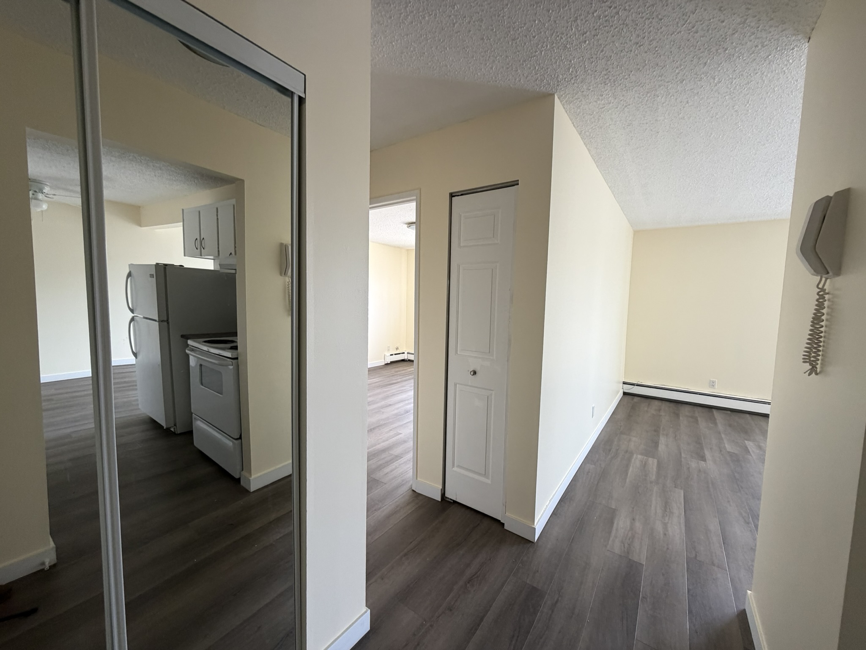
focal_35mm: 14
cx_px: 433
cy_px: 325
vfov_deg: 85.7
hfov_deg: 102.1
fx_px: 350
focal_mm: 2.22
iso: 200
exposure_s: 1/121
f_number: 2.2
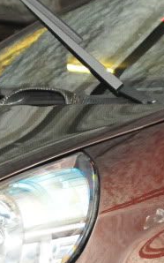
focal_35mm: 126
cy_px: 249
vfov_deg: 16.3
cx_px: 259
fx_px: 902
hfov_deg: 10.0
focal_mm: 24
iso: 1600
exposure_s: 1/60
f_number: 3.5
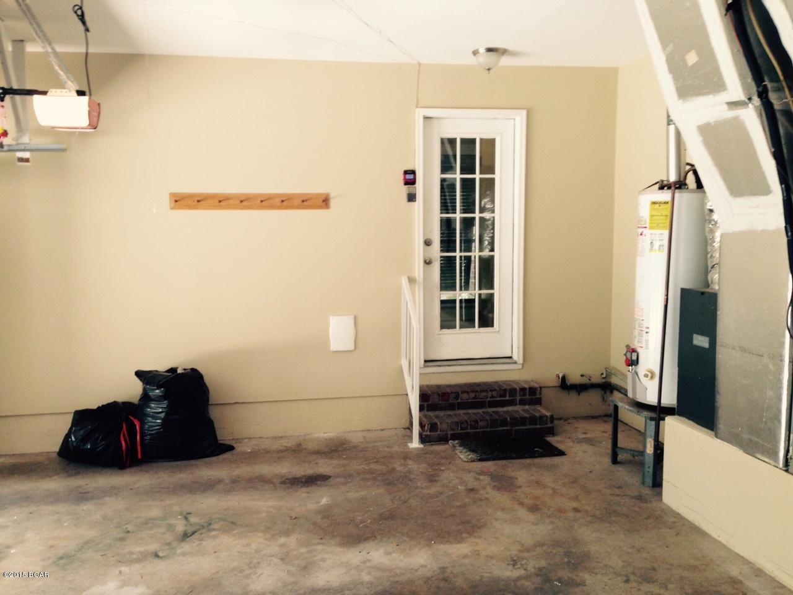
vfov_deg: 42.9
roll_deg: +0.4
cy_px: 298
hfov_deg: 55.4
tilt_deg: -6.9
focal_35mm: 33
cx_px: 396
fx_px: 756
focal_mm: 4.12
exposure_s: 1/40
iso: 50
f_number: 2.4
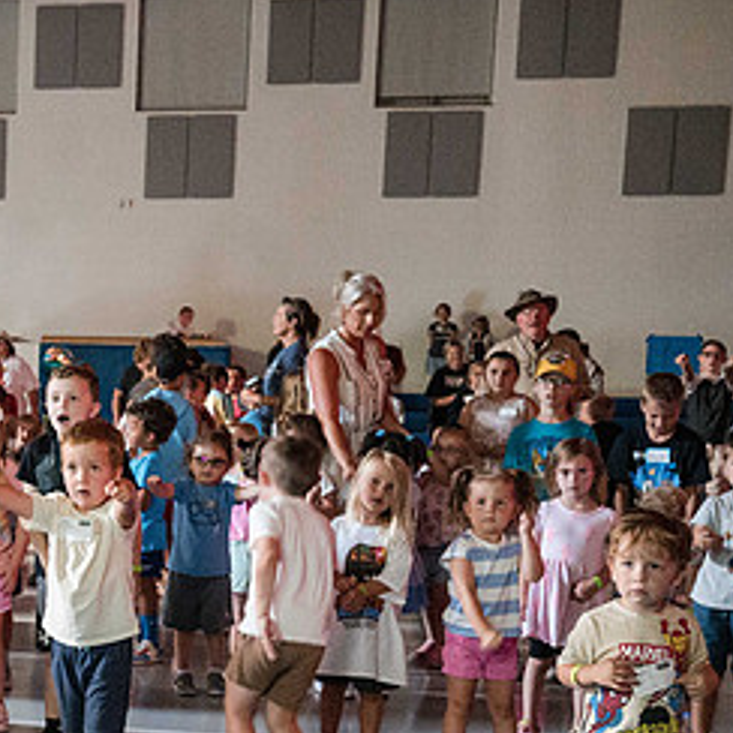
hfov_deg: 25.8
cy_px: 539
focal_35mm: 60
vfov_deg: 28.2
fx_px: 1437
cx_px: -129
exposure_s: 1/60
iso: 16000
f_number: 4
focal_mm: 27
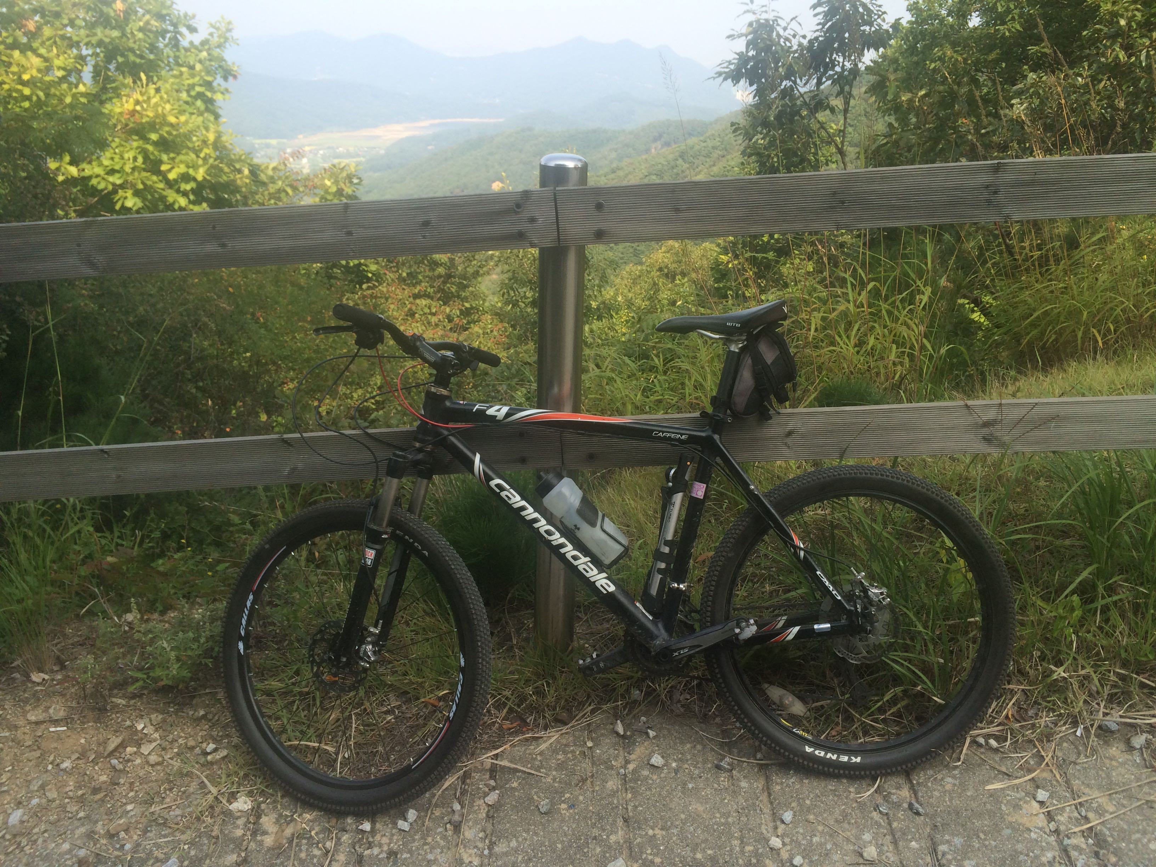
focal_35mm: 29
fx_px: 968
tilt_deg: -23.1
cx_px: 578
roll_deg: -2.3
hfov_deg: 61.7
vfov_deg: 48.2
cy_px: 434
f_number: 2.2
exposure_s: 1/578
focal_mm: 4.15
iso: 32
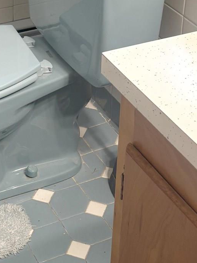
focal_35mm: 87
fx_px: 661
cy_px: -24
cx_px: 56
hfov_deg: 16.9
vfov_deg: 21.4
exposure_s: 1/60
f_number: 1.6
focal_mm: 5.96
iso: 100
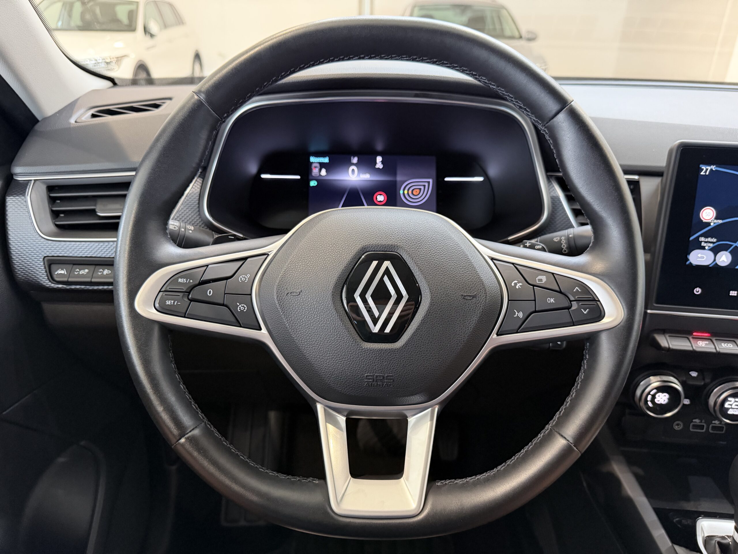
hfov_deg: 71.6
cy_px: 277
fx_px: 512
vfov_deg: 56.8
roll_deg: -1.8
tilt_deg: -25.1
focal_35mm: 24
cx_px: 369
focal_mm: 6.76
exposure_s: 1/50
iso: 800
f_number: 1.78
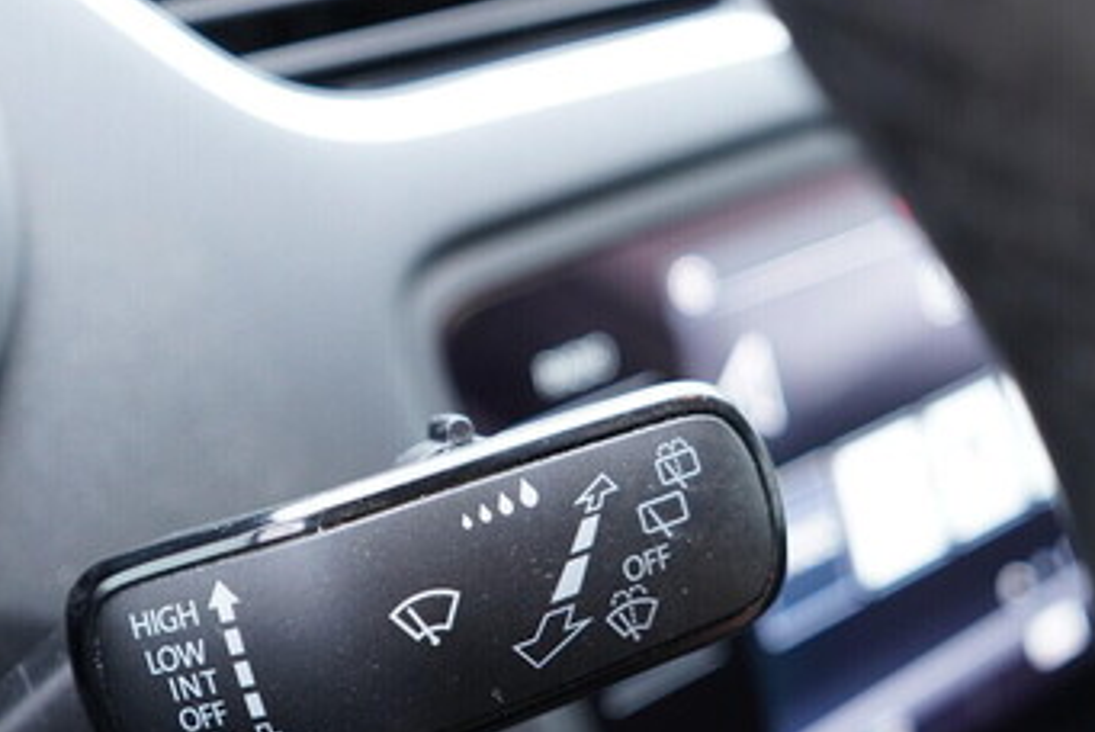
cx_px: 263
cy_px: 486
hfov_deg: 33.7
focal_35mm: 58
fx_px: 1766
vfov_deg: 23.3
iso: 640
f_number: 2.8
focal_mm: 24
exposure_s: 1/40
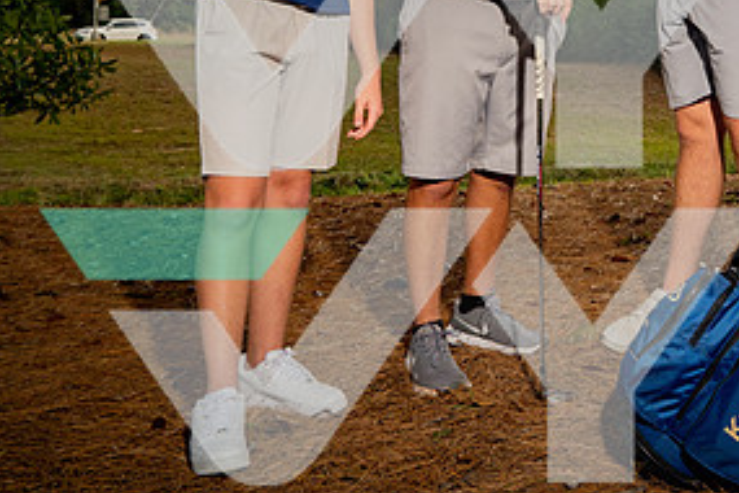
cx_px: 708
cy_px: 32
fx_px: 1170
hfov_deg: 32.7
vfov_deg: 23.1
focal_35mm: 57
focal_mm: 28
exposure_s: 1/250
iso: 400
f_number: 8
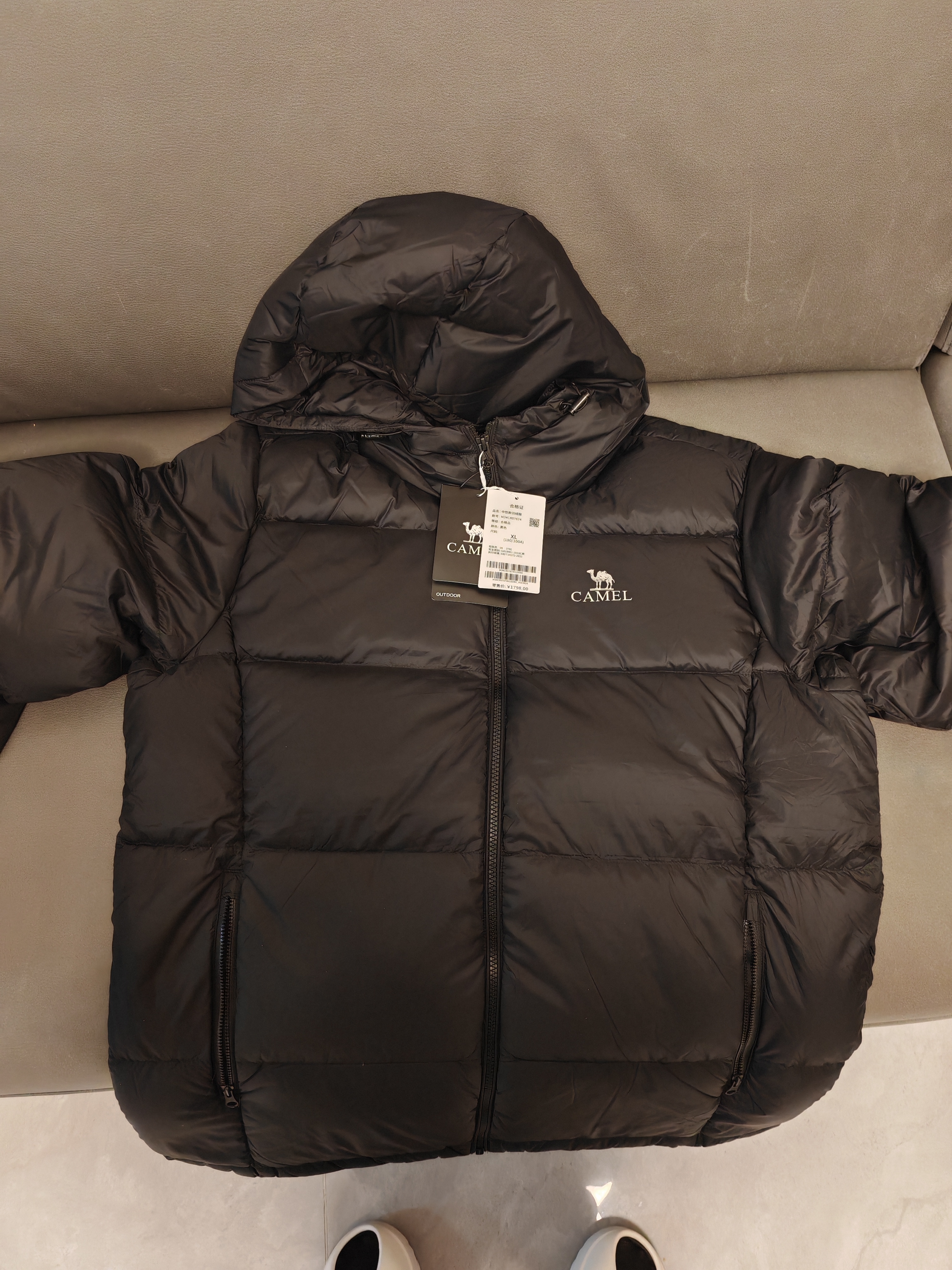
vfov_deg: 65.3
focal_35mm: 27
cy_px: 635
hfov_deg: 51.4
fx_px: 990
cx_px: 476
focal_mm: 5.52
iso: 640
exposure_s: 1/33
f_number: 1.95
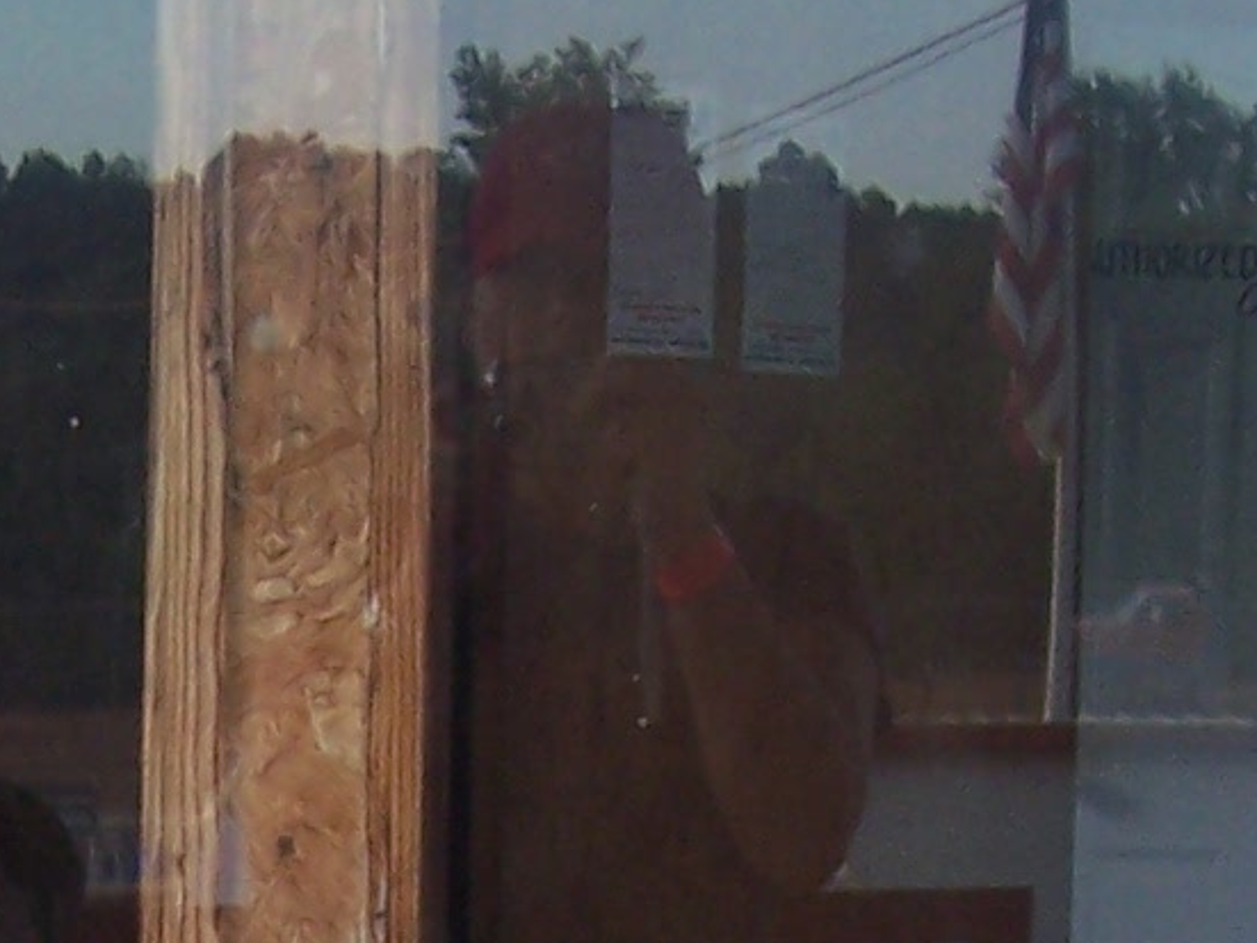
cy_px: 1872
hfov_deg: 12.3
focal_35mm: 158
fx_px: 5736
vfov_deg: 8.9
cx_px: -50
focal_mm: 5.6
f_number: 2.7
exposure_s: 1/125
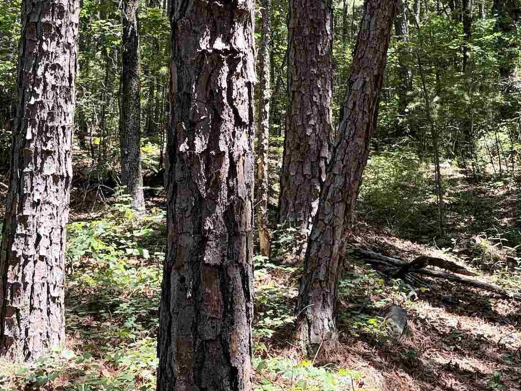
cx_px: 218
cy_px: 89
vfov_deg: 22.0
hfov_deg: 29.3
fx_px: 993
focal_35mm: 66
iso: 50
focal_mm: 5.96
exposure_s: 1/328
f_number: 1.6
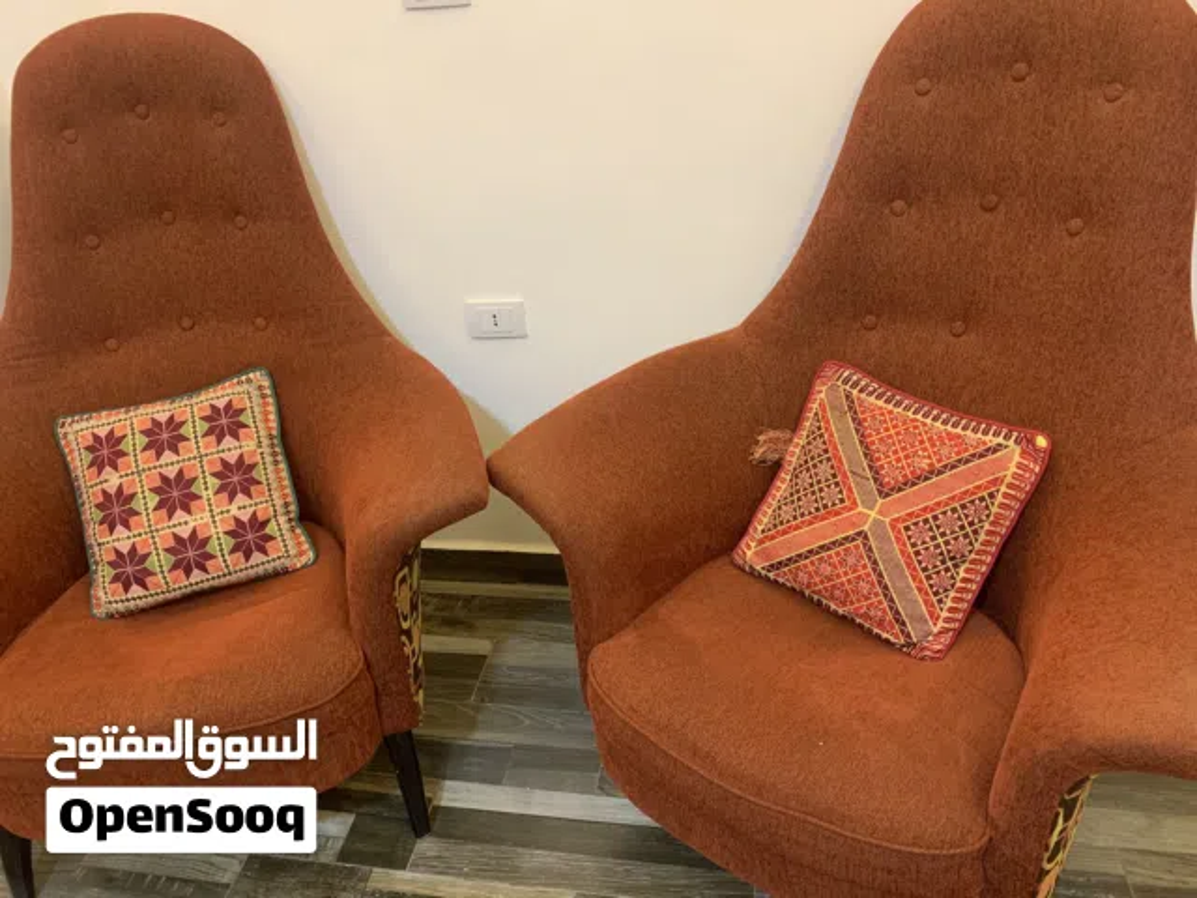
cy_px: 449
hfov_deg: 67.3
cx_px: 598
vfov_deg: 53.1
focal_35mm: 26
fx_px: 899
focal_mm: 4.25
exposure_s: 1/50
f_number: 1.8
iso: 320
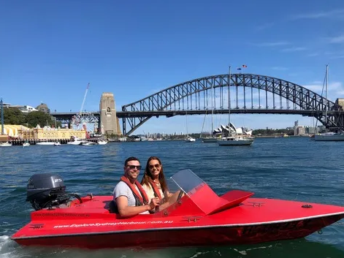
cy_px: 146
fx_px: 318
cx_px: 184
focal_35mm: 32
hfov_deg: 56.8
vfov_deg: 44.0
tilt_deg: -0.7
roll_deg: +0.8
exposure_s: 1/2404
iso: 25
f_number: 1.8
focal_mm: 3.99
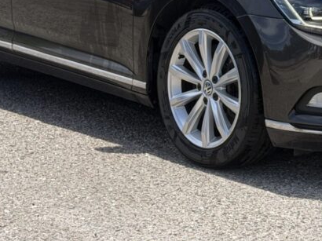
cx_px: 245
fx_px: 1116
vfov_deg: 12.1
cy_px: -28
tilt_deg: -5.9
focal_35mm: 120
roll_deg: +0.7
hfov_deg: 16.3
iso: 100
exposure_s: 1/2762
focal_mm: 6.76
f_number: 1.78
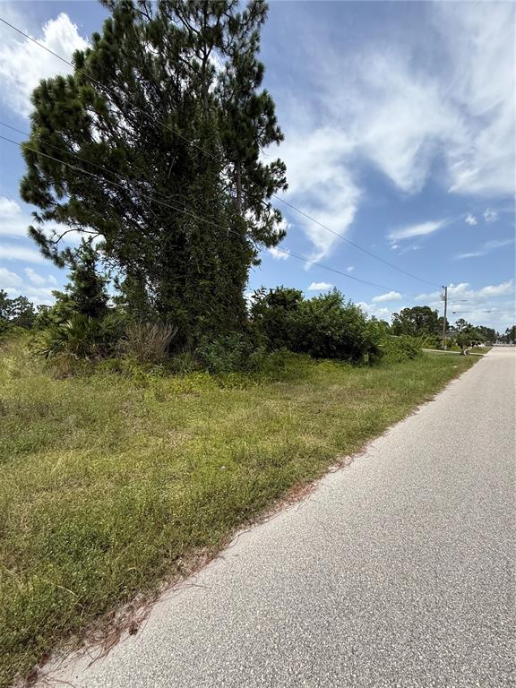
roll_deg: +2.4
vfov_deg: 102.1
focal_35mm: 14
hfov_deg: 85.7
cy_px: 344
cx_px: 258
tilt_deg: +0.1
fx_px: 278
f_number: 2.2
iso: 50
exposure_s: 1/1613
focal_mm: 2.22
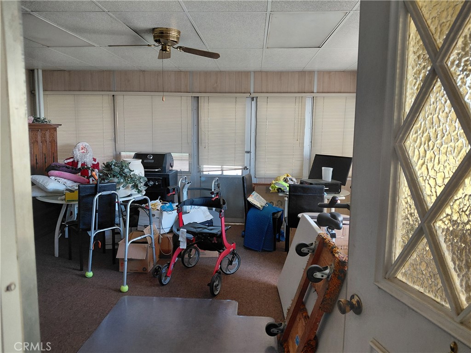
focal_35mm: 25
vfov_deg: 54.9
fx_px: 340
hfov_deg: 69.4
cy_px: 176
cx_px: 236
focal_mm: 4.69
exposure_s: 1/100
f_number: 1.8
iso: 200
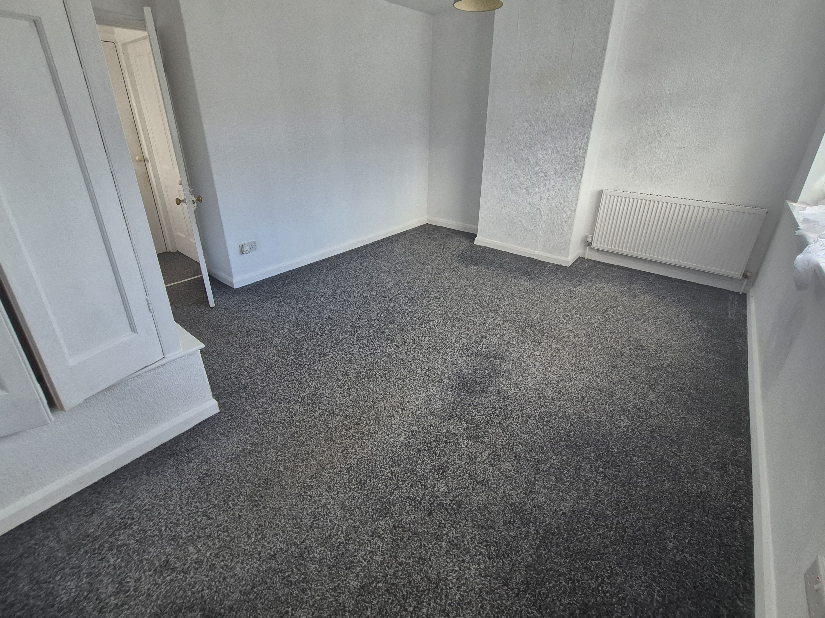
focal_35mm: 15
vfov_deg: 81.2
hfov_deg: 98.2
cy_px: 263
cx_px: 422
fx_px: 357
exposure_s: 1/50
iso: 50
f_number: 2.2
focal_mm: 1.74
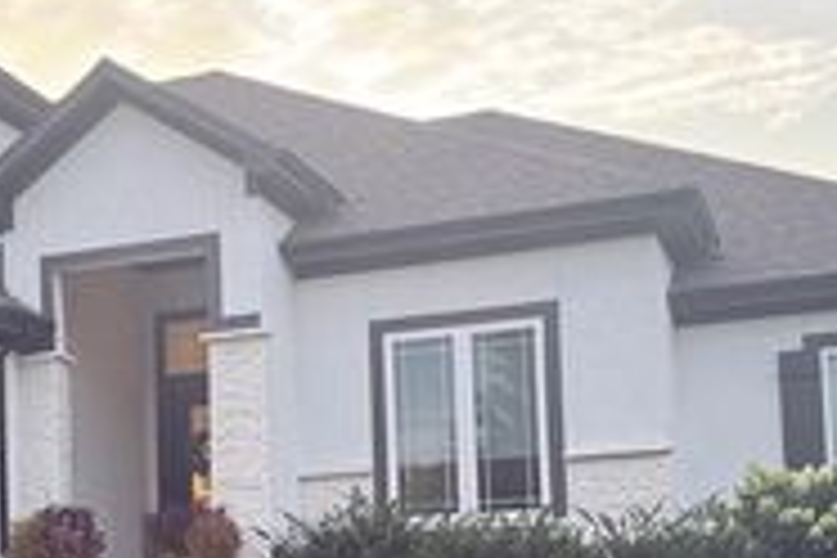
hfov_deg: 29.7
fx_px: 1558
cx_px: 234
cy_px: 493
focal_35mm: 67
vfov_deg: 20.0
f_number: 1.78
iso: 125
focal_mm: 6.76
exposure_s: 1/230
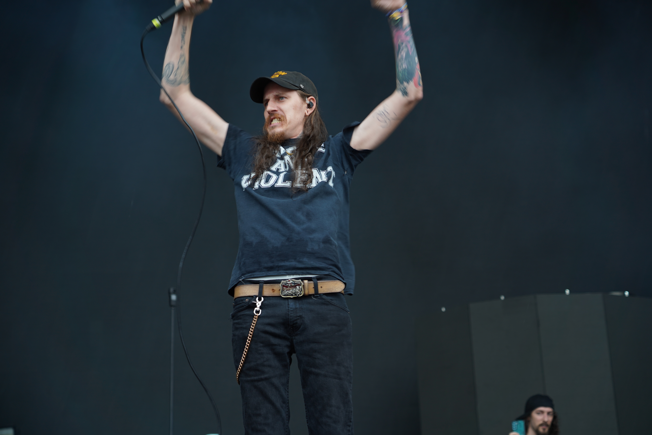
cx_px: 326
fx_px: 1394
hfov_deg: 26.3
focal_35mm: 77
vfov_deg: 17.7
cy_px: 218
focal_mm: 77
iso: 100
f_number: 4.5
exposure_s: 1/100
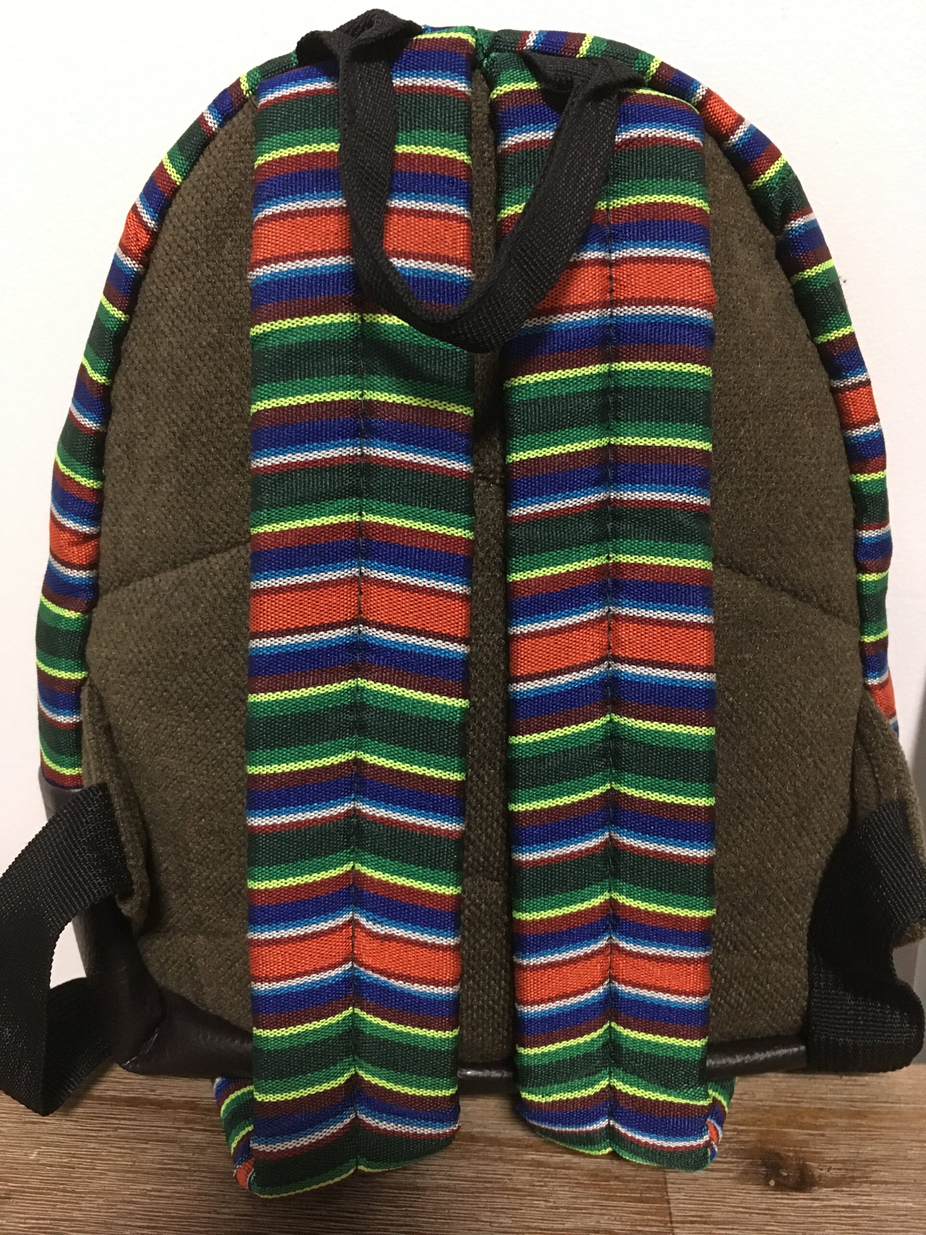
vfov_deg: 61.7
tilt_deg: -24.2
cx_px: 463
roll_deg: -0.2
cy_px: 618
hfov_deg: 48.2
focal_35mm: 29
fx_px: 1034
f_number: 2.2
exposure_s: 1/17
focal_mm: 4.15
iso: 200
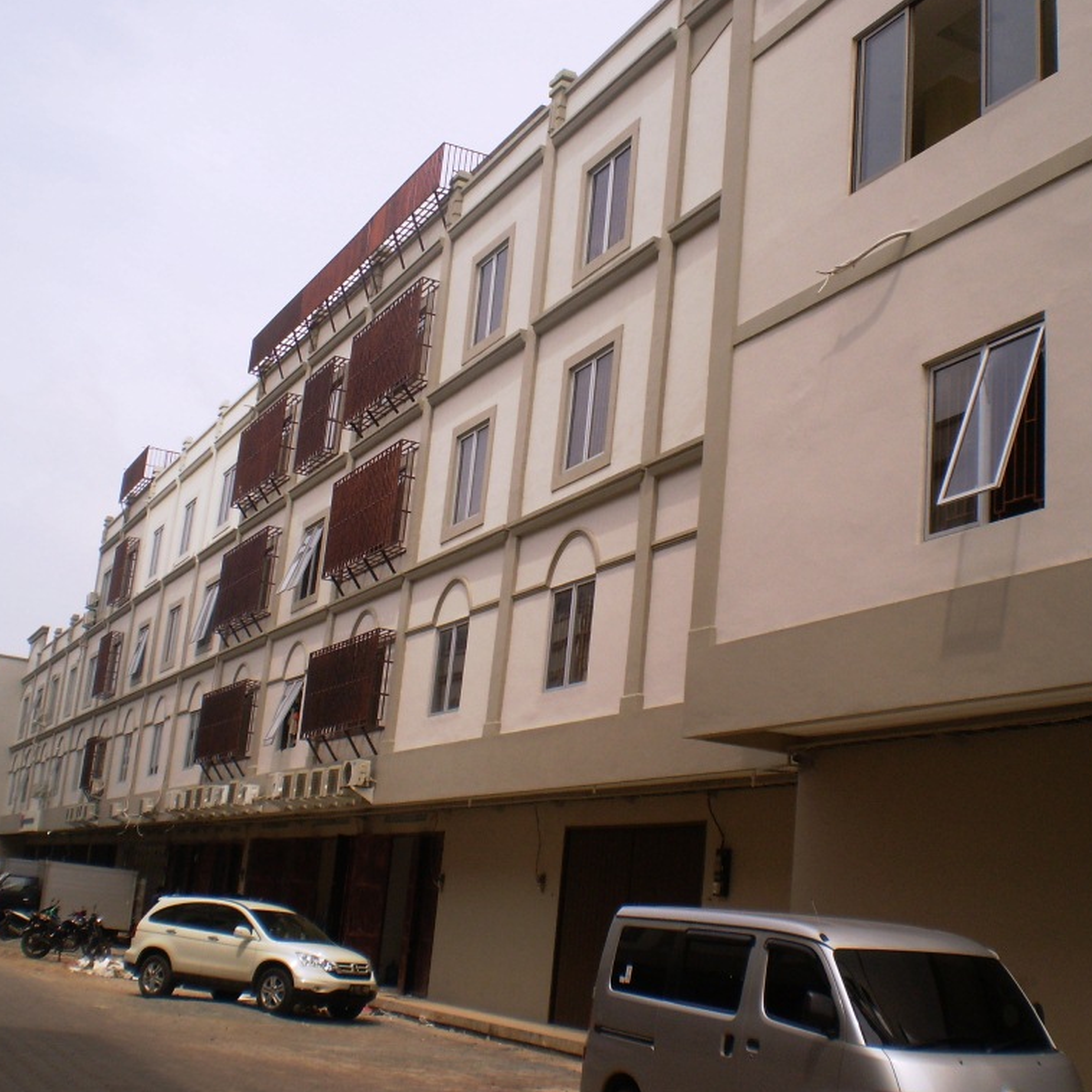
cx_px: 605
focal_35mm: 43
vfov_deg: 39.2
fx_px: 1535
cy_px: 543
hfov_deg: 39.1
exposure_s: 1/1000
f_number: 4.6
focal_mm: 6.3
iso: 64
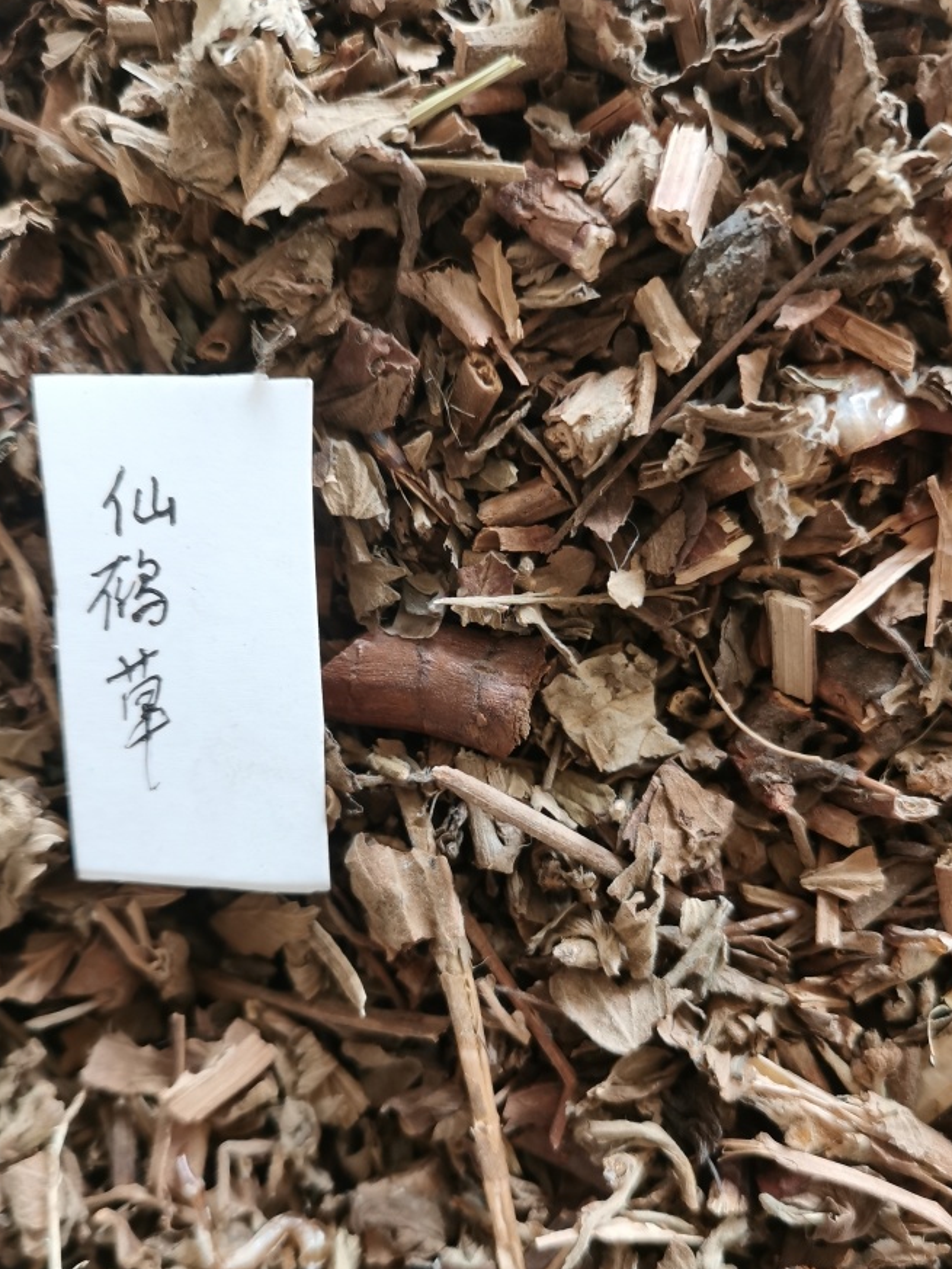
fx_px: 1210
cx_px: 499
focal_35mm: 33
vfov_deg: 55.3
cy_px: 685
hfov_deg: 42.9
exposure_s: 1/50
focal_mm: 5.58
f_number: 1.8
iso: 320
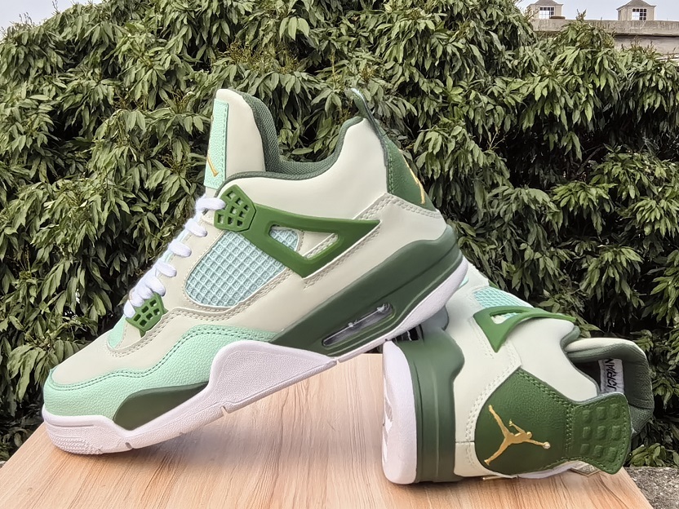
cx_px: 340
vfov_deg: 29.1
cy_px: 254
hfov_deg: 38.2
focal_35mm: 50
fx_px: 981
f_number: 2.2
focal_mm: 1.95
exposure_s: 1/816
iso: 50
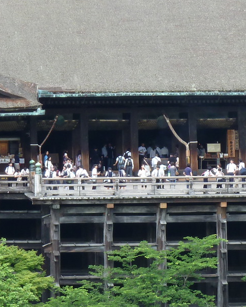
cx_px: 116
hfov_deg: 4.4
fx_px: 3218
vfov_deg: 5.5
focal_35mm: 354
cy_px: 172
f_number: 4.5
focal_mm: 22.5
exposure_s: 1/50
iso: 100
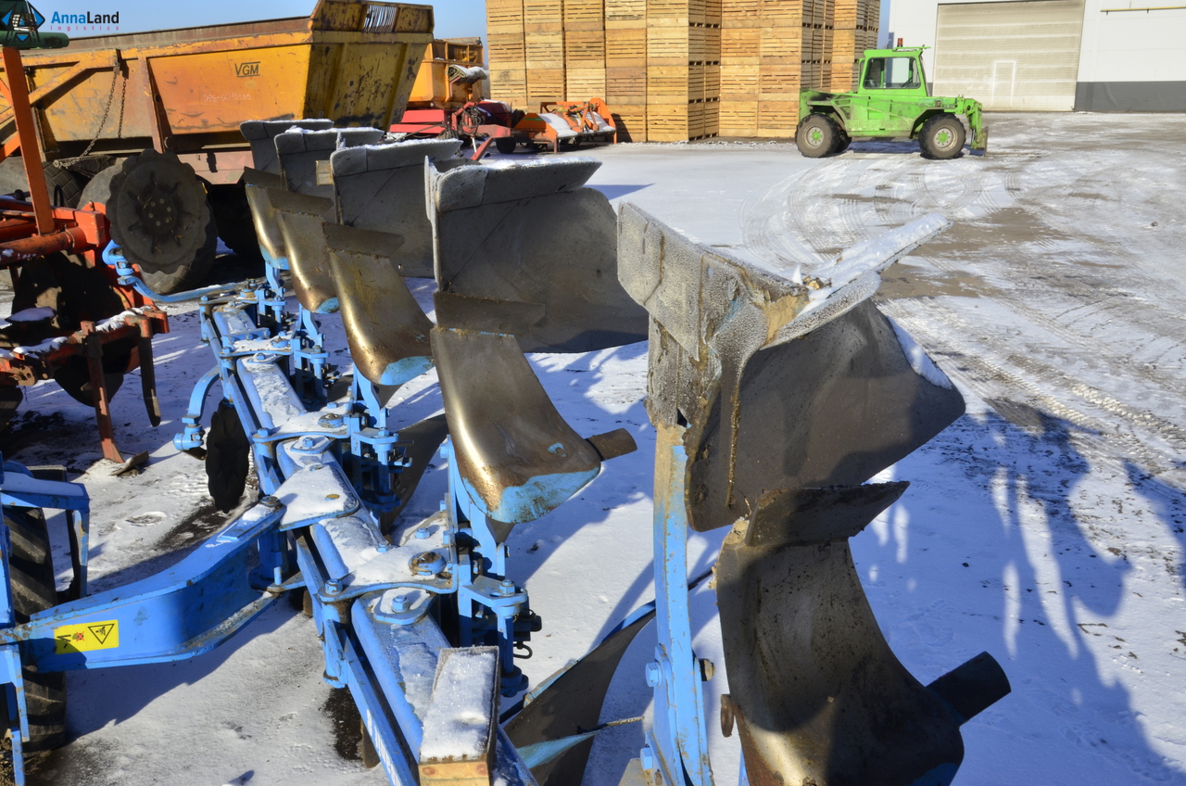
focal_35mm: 32
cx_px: 593
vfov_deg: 41.5
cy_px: 393
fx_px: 1036
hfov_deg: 59.6
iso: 125
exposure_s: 1/50
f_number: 22
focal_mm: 21
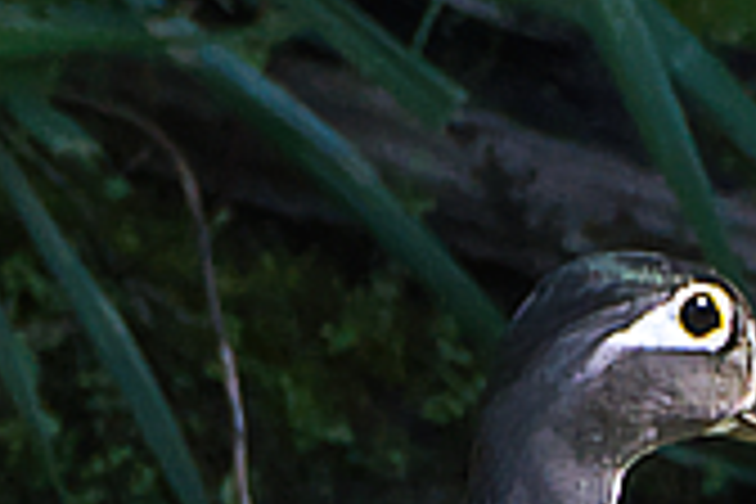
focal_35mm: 4922
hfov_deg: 0.4
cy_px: 446
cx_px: -400
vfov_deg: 0.3
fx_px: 103354
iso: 2500
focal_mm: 500
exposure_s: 1/3200
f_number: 7.1
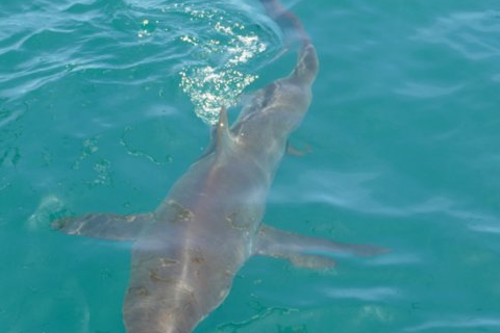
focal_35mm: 115
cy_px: 162
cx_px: 211
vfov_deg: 11.9
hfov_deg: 17.8
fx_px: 1597
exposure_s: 1/640
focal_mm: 33.51
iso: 125
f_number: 3.8
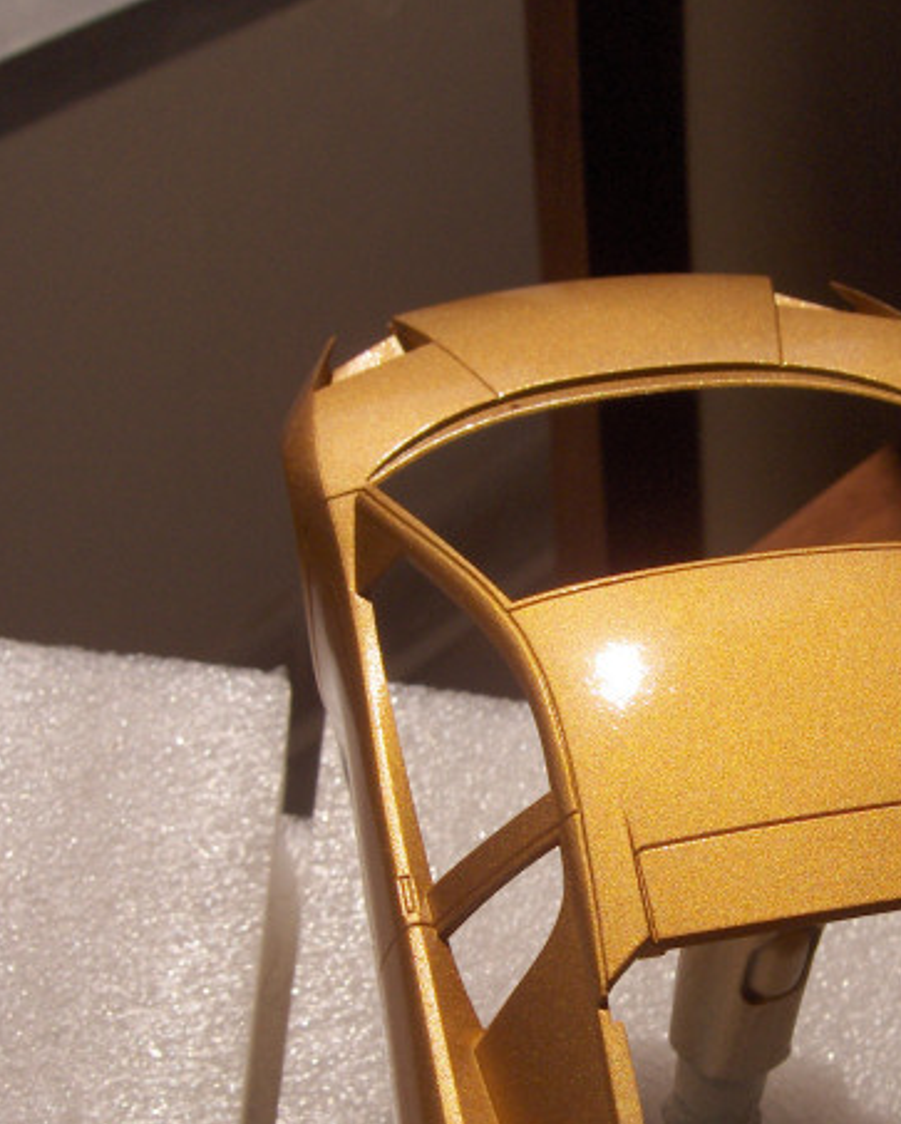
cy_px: 803
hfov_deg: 22.6
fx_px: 2231
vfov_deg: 28.0
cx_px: 697
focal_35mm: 67
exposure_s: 1/1250
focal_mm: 8
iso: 100
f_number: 4.8
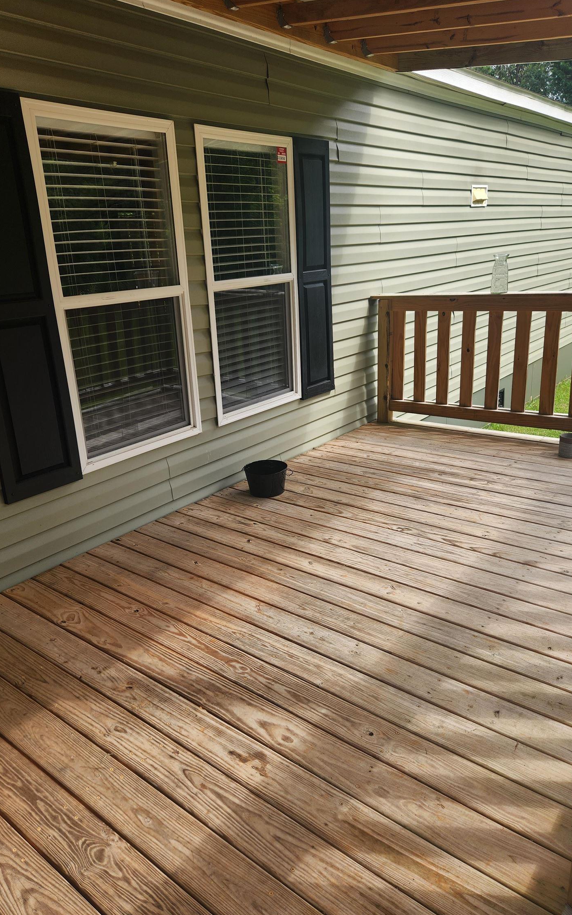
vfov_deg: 72.5
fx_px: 624
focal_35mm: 25
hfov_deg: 49.3
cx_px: 284
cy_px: 447
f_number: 1.8
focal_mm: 5.4
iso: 20
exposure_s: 1/305
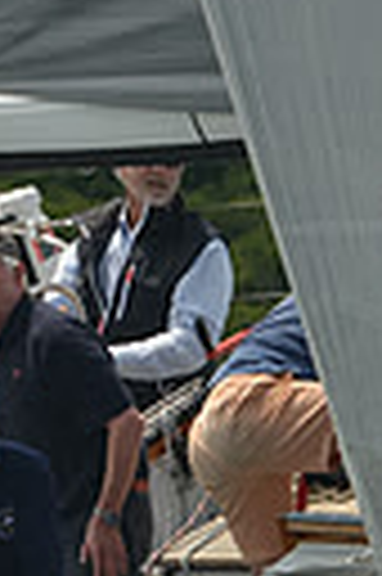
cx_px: 166
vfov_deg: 3.8
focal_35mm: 544
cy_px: 443
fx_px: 8682
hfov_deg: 2.5
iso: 400
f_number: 5.6
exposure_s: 1/800
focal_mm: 120
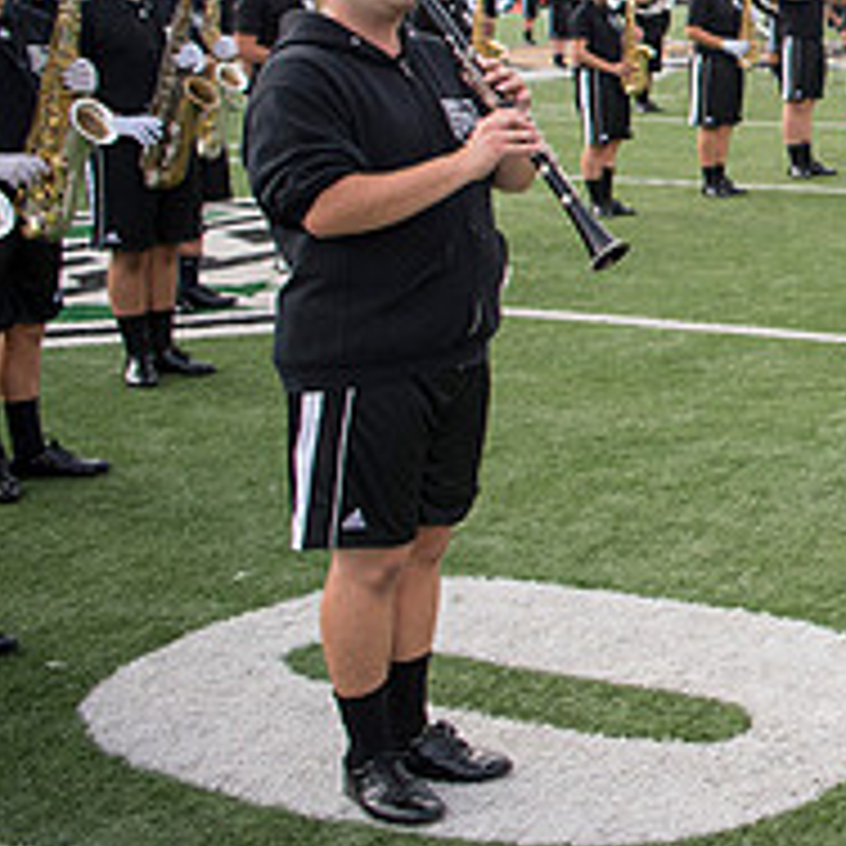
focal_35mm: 63
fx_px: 1742
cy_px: 151
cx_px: 1233
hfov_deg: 22.8
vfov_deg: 26.7
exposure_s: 1/2000
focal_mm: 24
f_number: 2.8
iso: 400
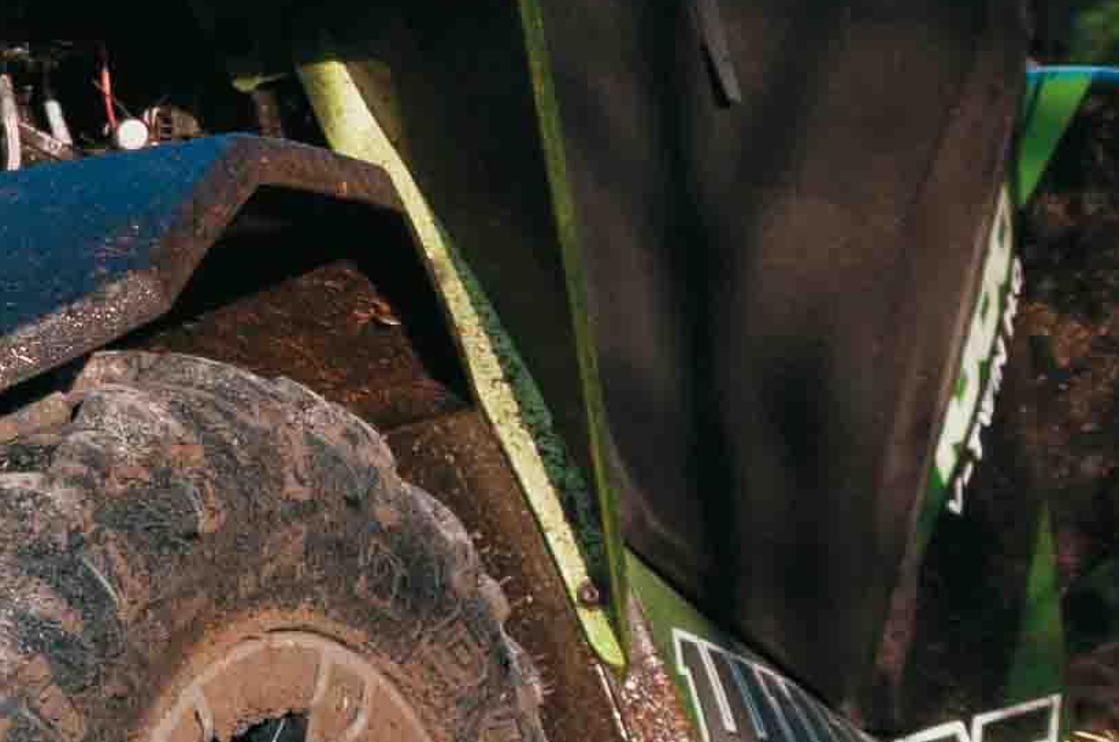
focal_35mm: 276
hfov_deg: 7.4
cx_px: -420
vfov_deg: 5.0
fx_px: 8554
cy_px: 73
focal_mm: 35
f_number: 5.6
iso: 200
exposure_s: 1/320
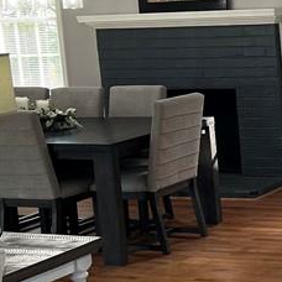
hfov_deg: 15.3
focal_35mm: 103
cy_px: 115
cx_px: 453
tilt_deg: -8.5
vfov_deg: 16.9
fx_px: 949
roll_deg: +3.2
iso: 64
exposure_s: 1/130
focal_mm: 5.7
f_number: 1.5
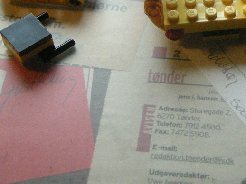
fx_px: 632
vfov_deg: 16.1
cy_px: -14
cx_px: 230
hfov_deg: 21.4
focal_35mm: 89
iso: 382
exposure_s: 1/60
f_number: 2.7
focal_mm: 7.5
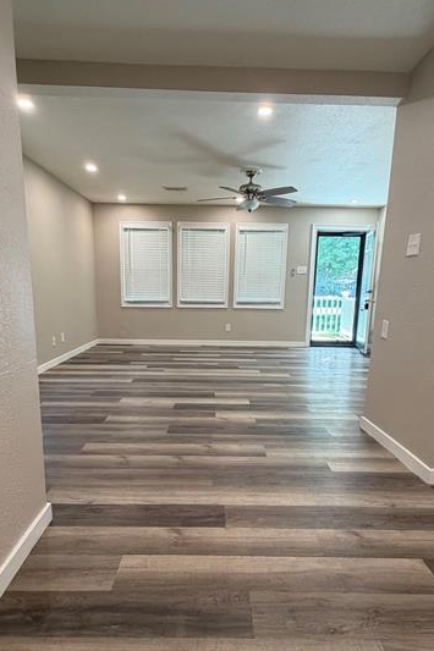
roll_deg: +0.3
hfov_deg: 59.5
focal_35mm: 21
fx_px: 380
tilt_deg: -12.6
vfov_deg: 80.9
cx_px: 218
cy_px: 360
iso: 160
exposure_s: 1/60
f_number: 2.2
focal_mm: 2.22
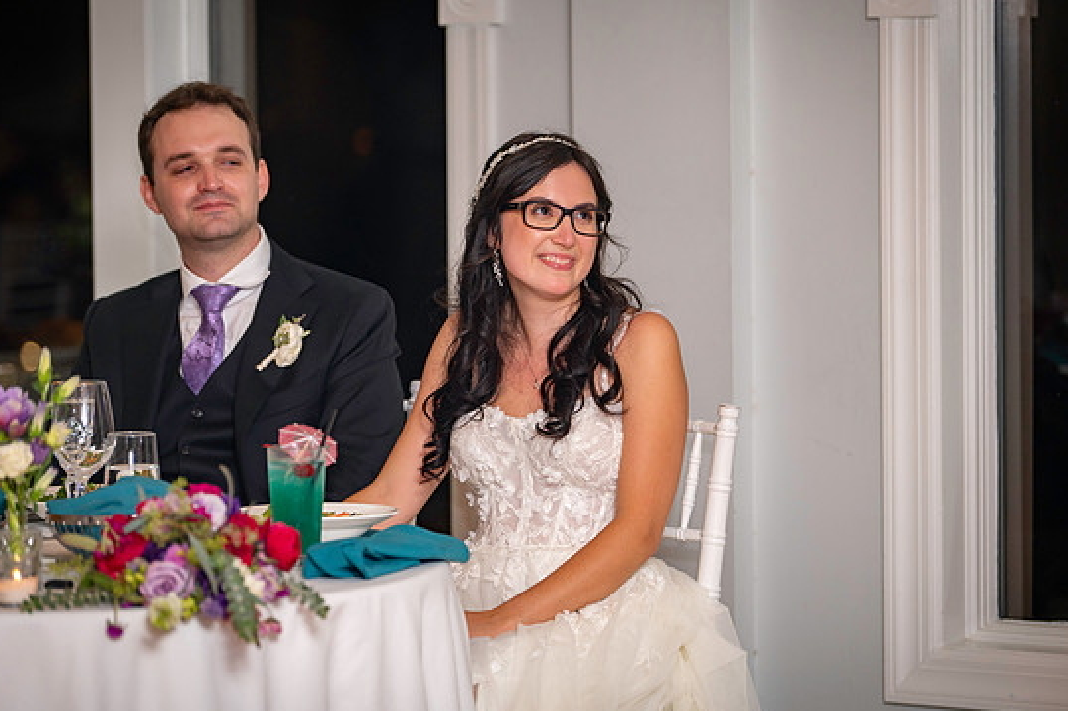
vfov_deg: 9.1
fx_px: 4447
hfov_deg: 13.7
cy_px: 348
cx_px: 527
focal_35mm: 150
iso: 640
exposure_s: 1/160
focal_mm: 140
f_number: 2.8
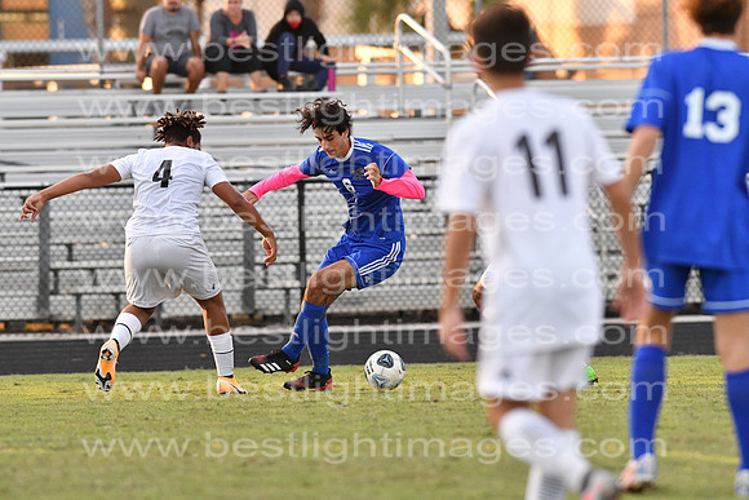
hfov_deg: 4.6
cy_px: 250
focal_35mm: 450
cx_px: 374
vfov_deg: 3.1
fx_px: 9364
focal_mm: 300
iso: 1600
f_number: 4
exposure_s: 1/1000
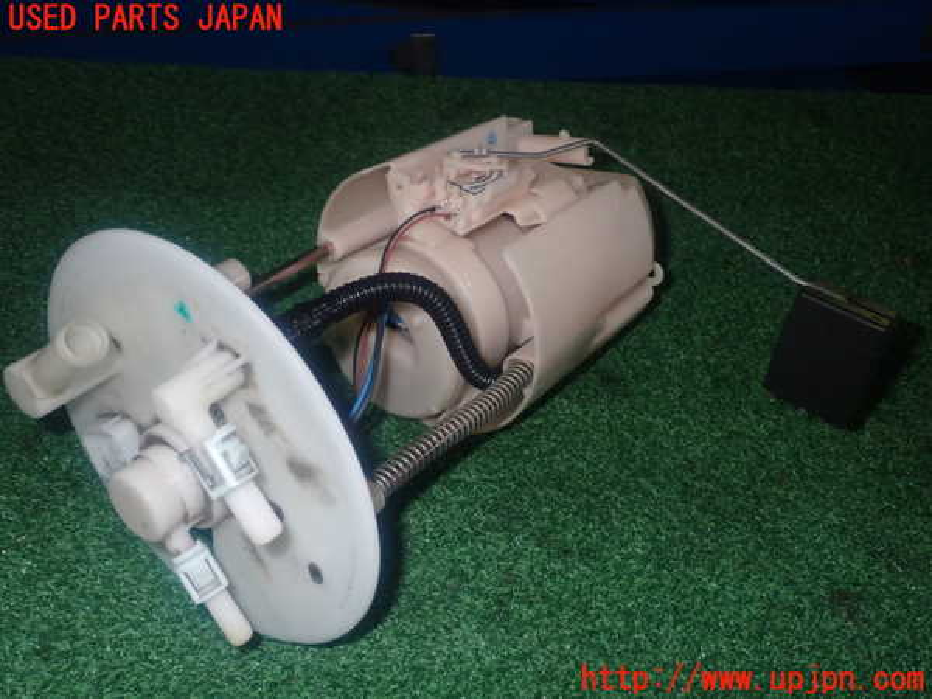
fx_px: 969
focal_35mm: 36
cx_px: 466
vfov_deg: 39.7
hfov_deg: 51.4
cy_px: 350
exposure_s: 1/40
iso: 500
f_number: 7.1
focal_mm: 6.37
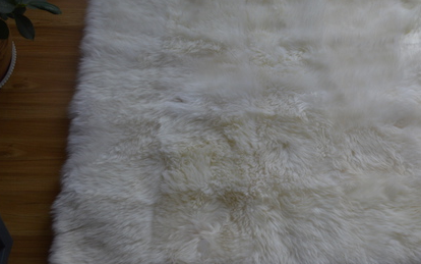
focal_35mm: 65
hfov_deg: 29.9
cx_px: 394
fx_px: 746
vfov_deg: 19.8
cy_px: 55
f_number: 5.6
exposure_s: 1/125
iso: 280
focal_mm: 22
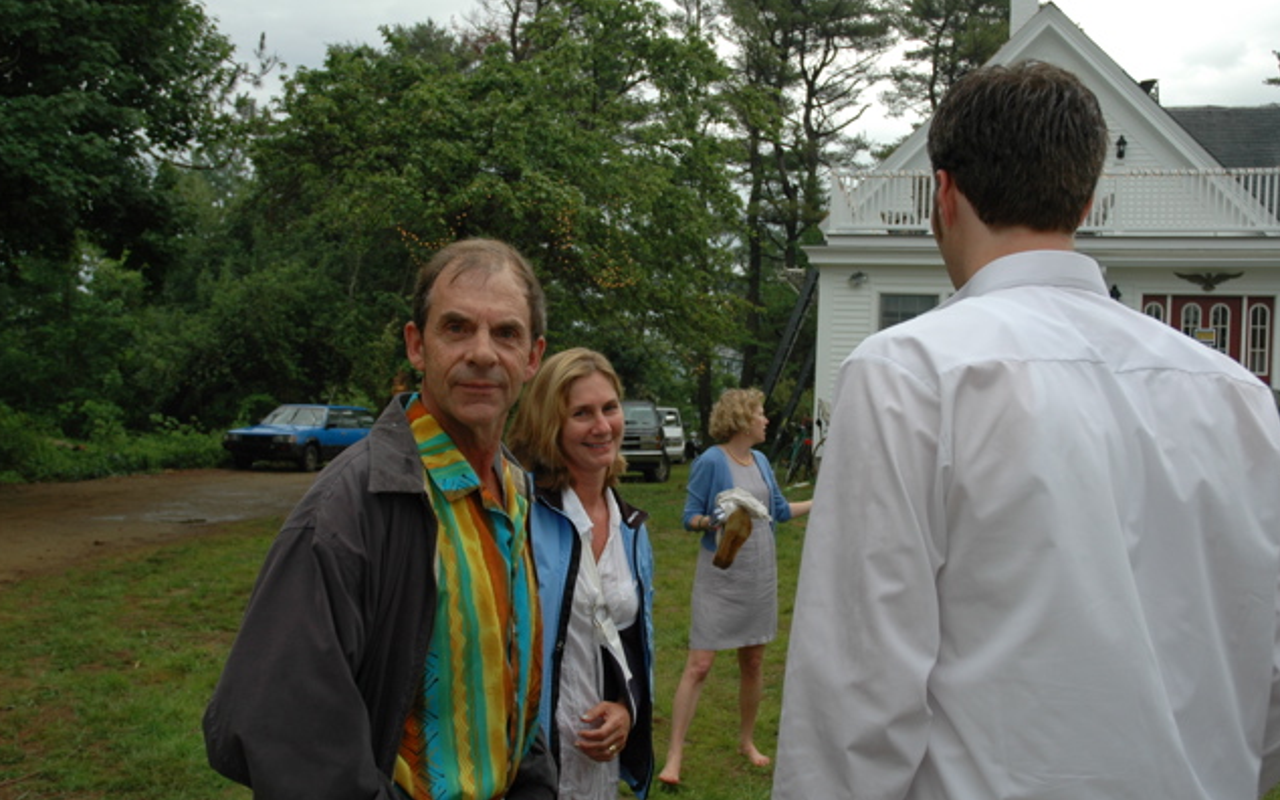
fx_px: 1290
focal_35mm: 37
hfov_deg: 52.8
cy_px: 411
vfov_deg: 34.4
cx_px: 640
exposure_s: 1/125
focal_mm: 24
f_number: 5.6
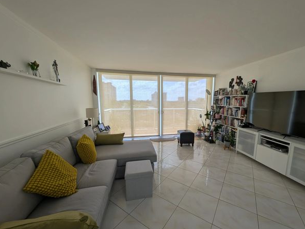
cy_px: 117
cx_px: 163
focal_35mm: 13
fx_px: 115
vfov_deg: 90.0
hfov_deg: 105.9
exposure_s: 1/60
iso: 60
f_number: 1.95
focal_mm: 2.23
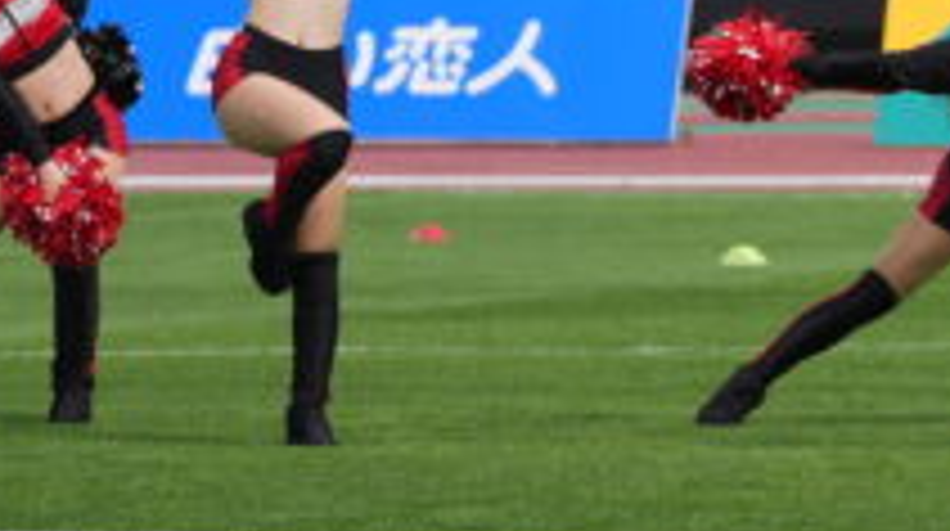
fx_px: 20627
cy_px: -214
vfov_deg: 1.5
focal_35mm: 820
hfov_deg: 2.6
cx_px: 1810
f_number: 4.5
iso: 125
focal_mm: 161
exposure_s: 1/1250
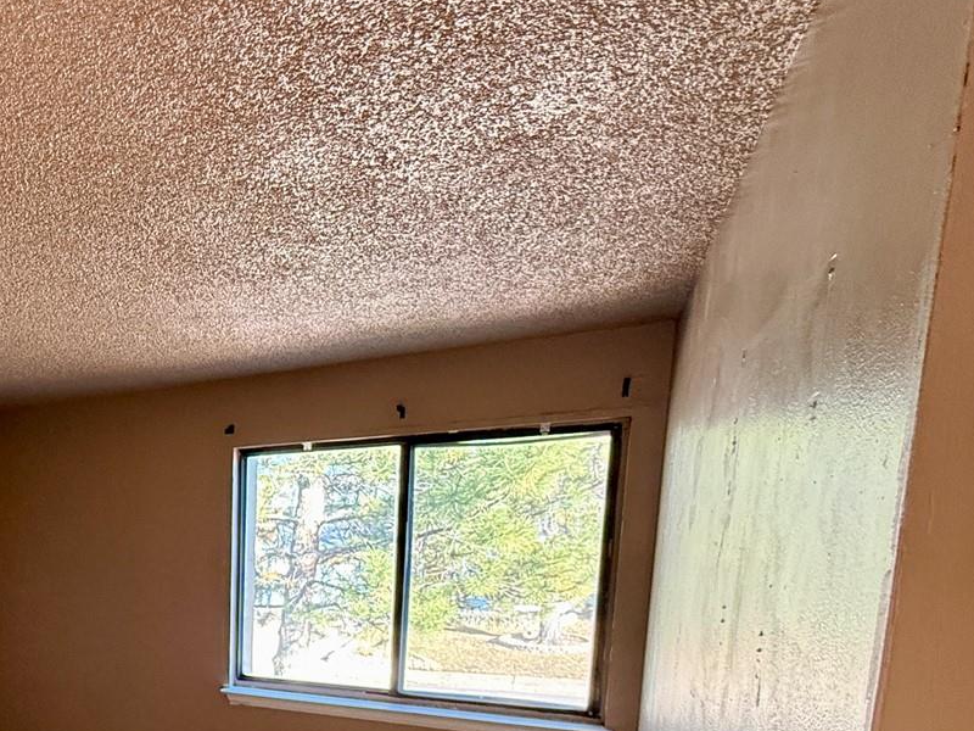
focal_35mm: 28
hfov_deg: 51.8
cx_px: 18
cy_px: 641
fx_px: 788
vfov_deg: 45.6
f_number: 2.2
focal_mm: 2.22
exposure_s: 1/68
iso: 400
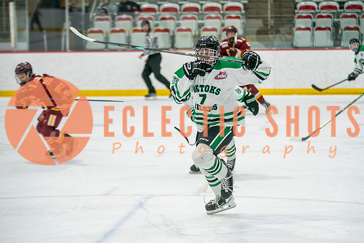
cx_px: 210
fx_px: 1235
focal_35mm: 122
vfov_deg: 11.2
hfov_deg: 16.8
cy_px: 133
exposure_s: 1/640
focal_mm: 105
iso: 1000
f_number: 2.8
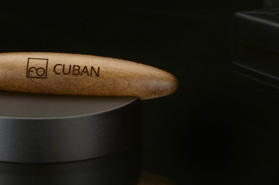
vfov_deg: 4.2
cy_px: 22
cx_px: 40
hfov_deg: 6.3
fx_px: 2523
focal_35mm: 326
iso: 100
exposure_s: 1/8
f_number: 11
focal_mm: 85
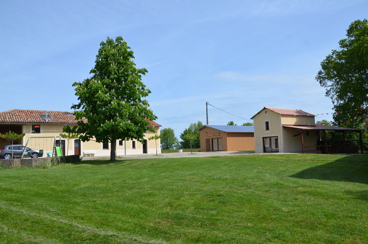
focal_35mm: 27
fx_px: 275
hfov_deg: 67.5
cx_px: 184
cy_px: 122
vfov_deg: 47.7
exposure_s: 1/250
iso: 100
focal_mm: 18
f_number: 8
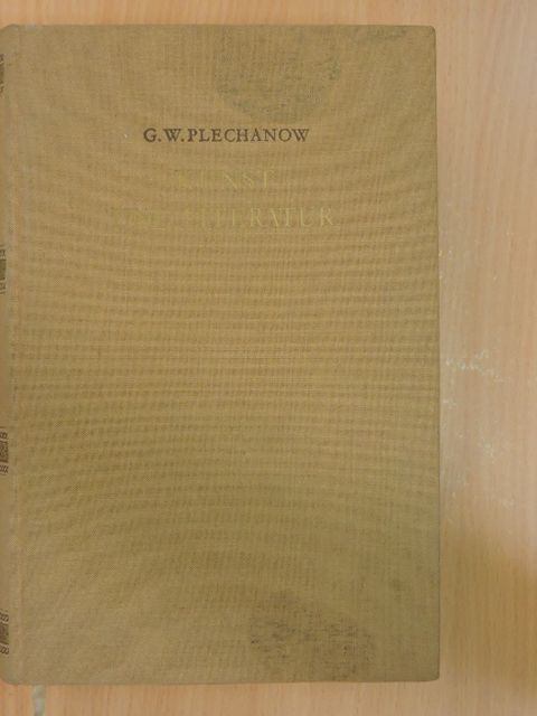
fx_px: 827
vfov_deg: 46.8
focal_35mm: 40
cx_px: 268
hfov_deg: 36.0
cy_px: 358
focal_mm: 7.2
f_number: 3.8
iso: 800
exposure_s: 1/30
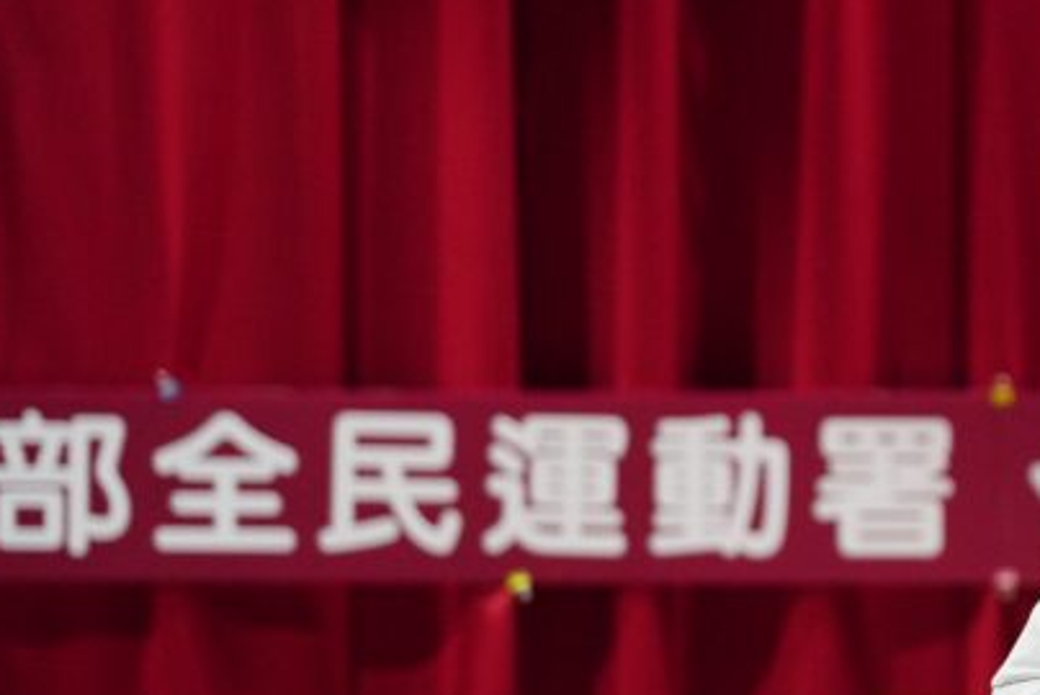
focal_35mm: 266
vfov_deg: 5.2
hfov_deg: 7.7
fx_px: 7690
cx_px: 1282
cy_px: 704
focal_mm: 105
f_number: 4
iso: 6400
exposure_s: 1/250
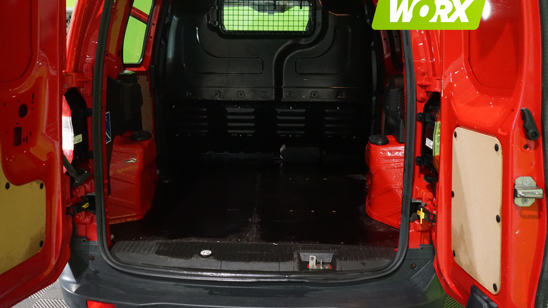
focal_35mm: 35
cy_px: 130
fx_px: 509
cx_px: 261
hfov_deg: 56.6
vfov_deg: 33.7
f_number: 4
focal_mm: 31
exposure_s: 1/125
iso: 6400
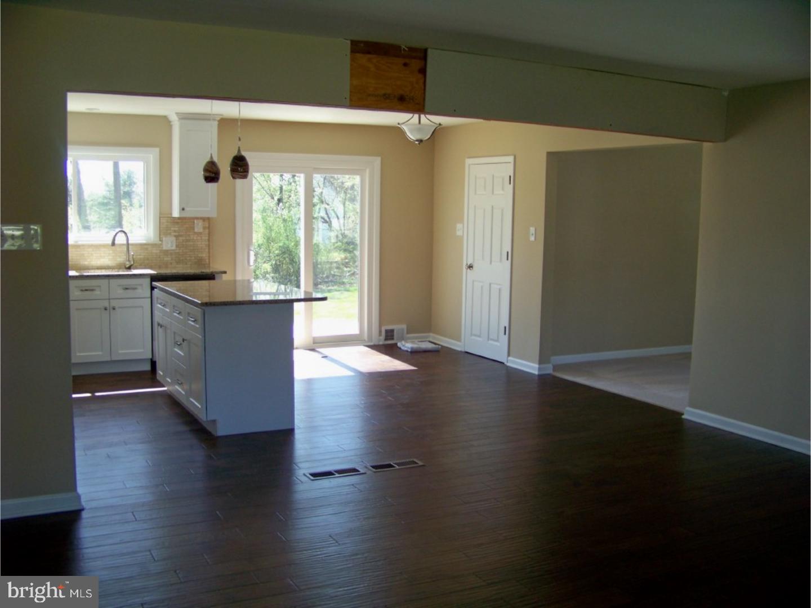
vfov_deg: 39.7
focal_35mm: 36
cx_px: 406
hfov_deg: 51.4
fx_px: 843
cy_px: 304
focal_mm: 5.85
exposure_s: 1/60
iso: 68
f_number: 2.8
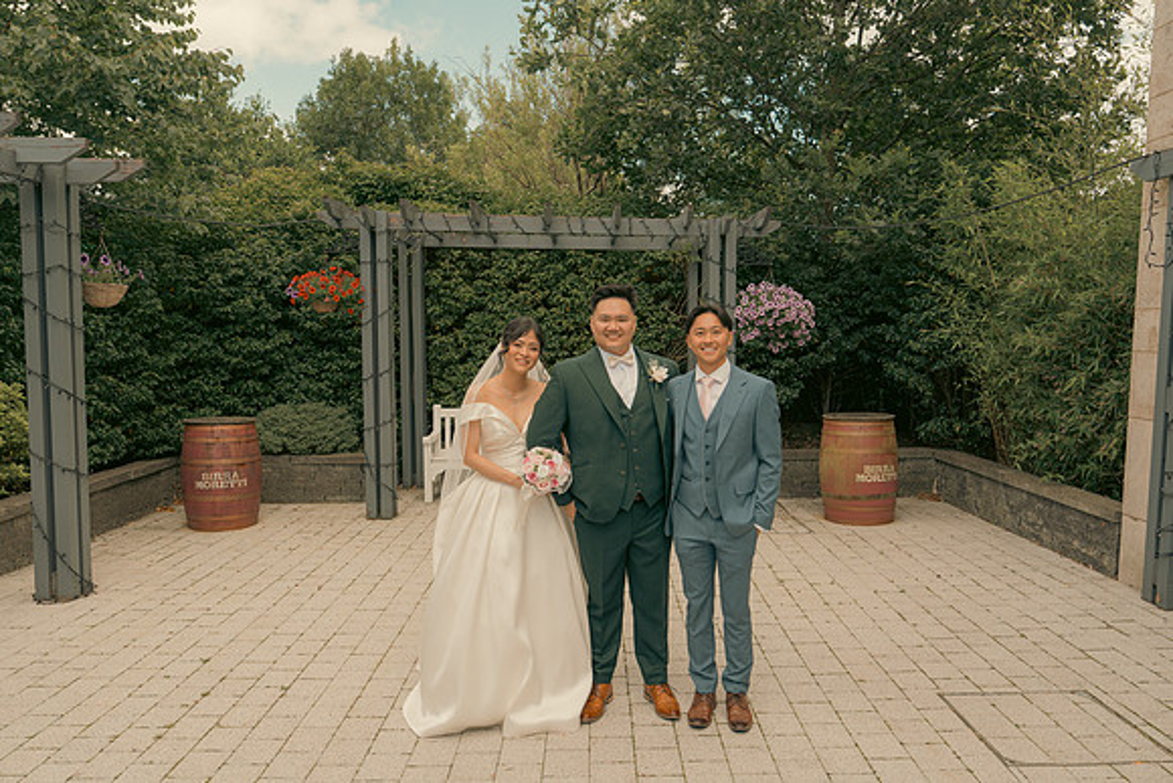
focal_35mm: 27
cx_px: 586
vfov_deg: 48.0
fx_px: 880
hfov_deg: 67.4
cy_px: 392
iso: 125
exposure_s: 1/160
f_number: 5.6
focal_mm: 27
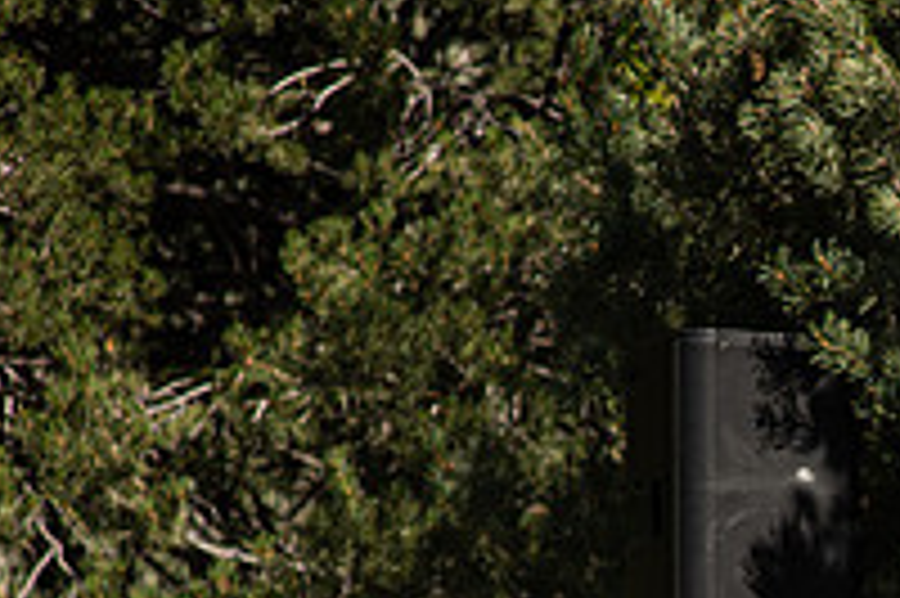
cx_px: 1148
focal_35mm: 246
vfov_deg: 5.5
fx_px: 6145
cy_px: 823
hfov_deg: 8.3
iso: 200
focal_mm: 85
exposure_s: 1/2000
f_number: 4
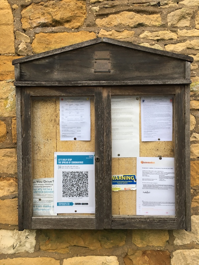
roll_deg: +0.0
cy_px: 132
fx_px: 222
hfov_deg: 48.2
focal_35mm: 29
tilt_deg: -0.6
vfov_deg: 61.7
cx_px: 100
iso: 32
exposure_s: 1/33
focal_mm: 4.15
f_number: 2.2
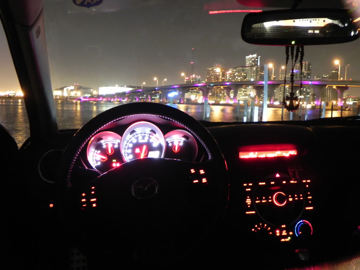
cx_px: 180
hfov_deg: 55.4
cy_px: 135
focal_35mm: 33
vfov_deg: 42.9
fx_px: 343
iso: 400
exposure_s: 2
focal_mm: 5.9
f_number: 2.8
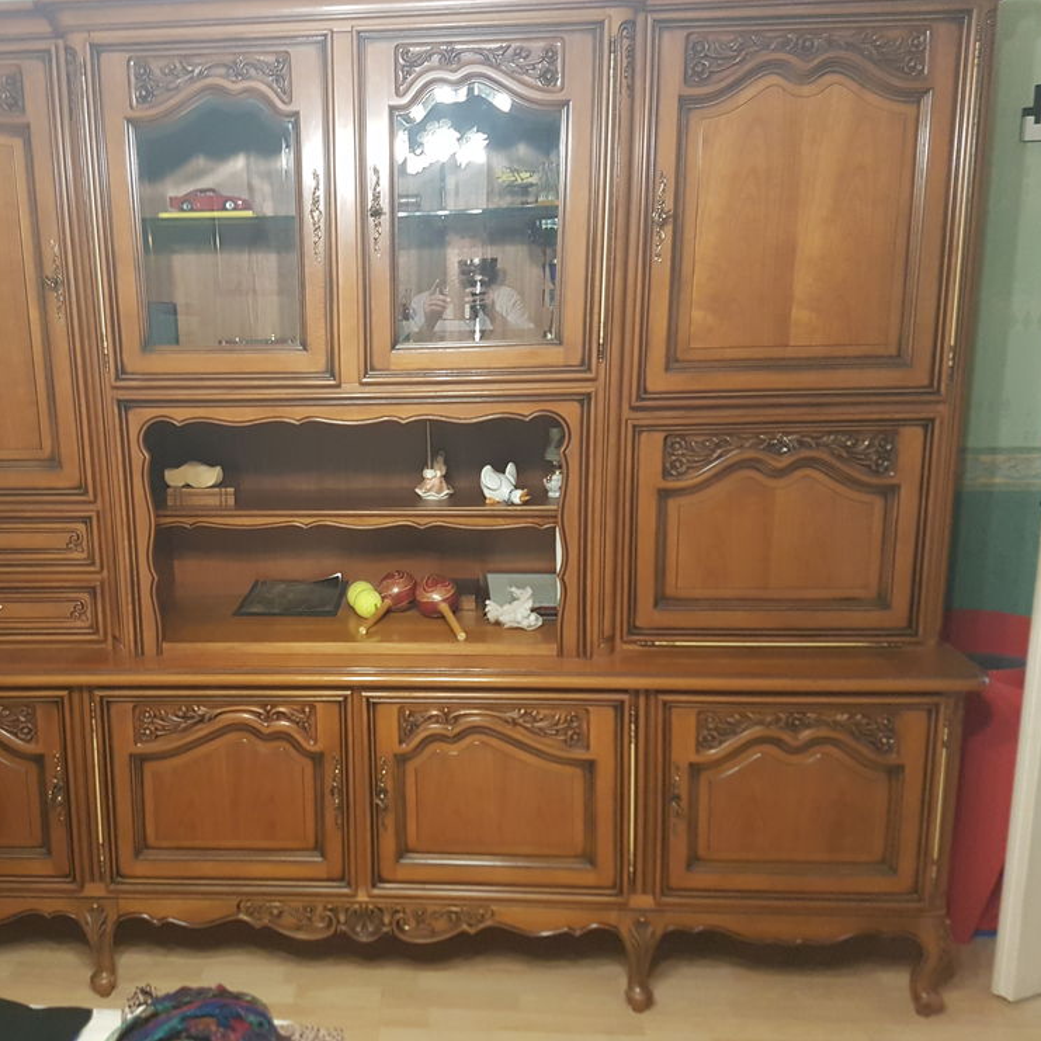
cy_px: 524
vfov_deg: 52.5
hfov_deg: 51.7
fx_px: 1055
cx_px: 364
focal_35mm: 31
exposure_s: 1/10
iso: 250
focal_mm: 4.2
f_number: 1.7
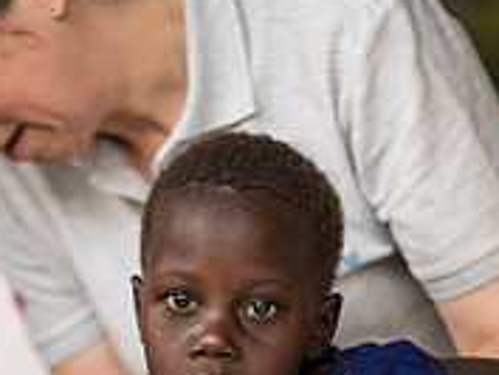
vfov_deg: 7.0
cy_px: 575
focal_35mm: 208
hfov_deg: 9.5
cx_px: 226
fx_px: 3000
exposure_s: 1/320
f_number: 1.8
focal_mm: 85
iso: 100
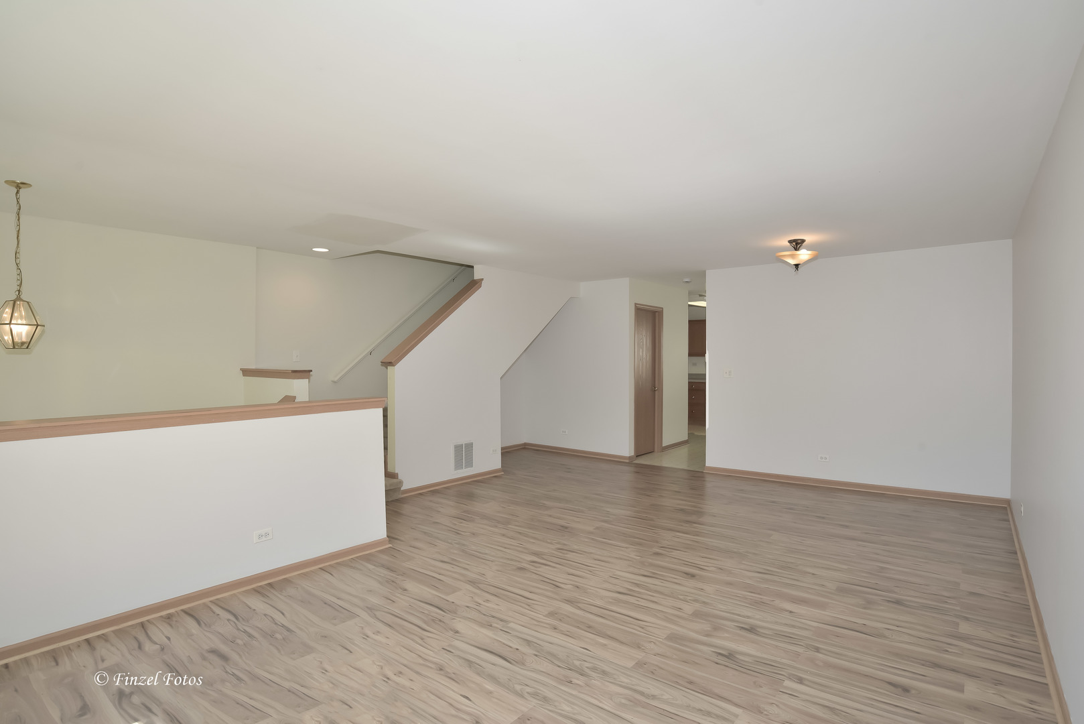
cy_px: 362
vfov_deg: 67.4
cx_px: 542
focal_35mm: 18
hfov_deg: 90.0
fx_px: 542
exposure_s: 1/80
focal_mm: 18
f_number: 8
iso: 200
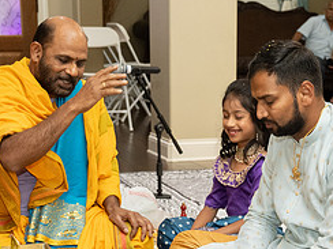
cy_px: 237
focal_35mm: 96
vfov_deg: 15.2
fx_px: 924
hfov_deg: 20.2
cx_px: 280
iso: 1000
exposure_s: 1/160
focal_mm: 31
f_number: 3.5
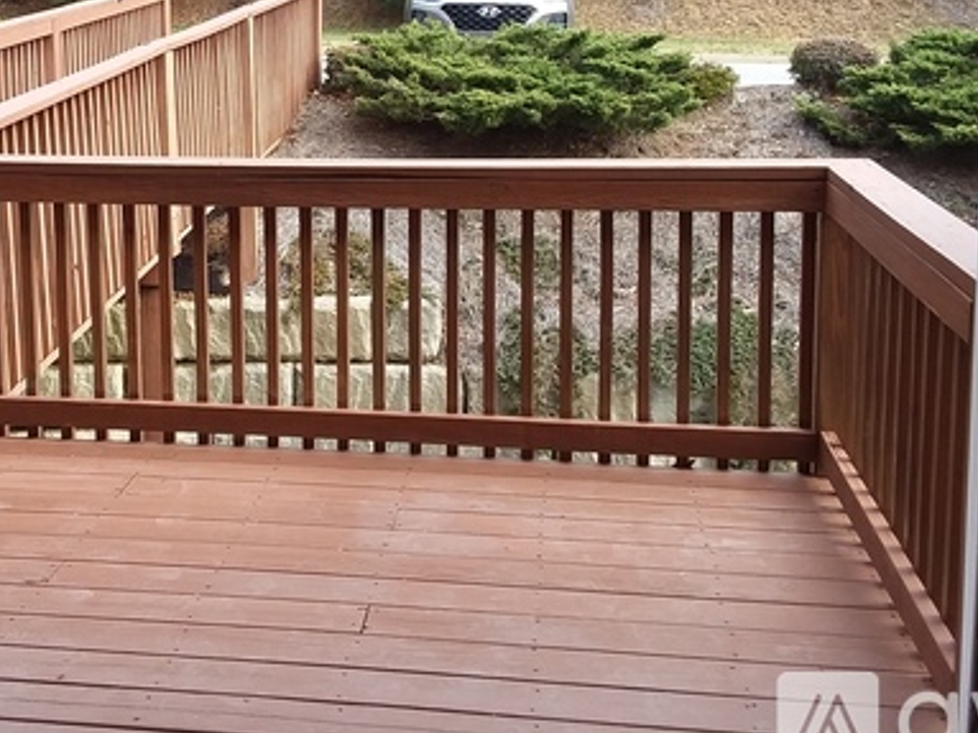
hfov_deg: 40.0
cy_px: 135
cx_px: 338
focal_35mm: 47
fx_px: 1327
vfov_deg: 30.1
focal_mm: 2.91
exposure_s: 1/232
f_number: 1.9
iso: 50
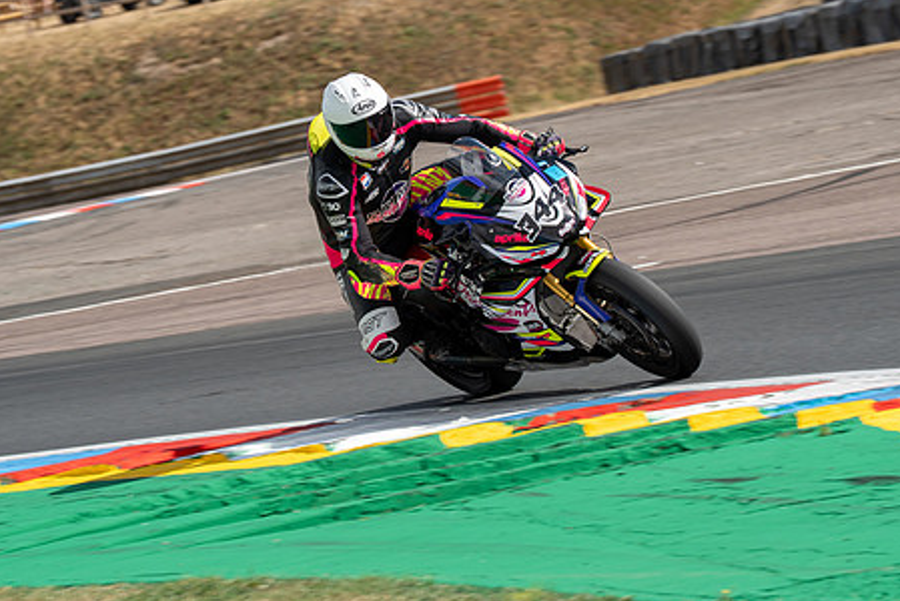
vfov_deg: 4.6
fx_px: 7555
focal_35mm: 302
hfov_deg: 6.8
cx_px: 414
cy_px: 244
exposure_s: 1/320
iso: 125
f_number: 10
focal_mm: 200
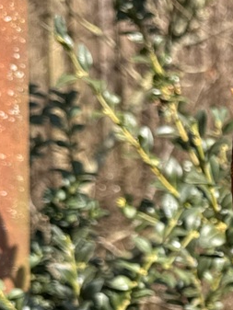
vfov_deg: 16.6
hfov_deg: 11.2
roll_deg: -1.7
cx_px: 526
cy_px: 360
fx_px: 1022
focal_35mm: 114
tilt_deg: -8.8
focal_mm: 6.76
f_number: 1.78
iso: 80
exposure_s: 1/1238
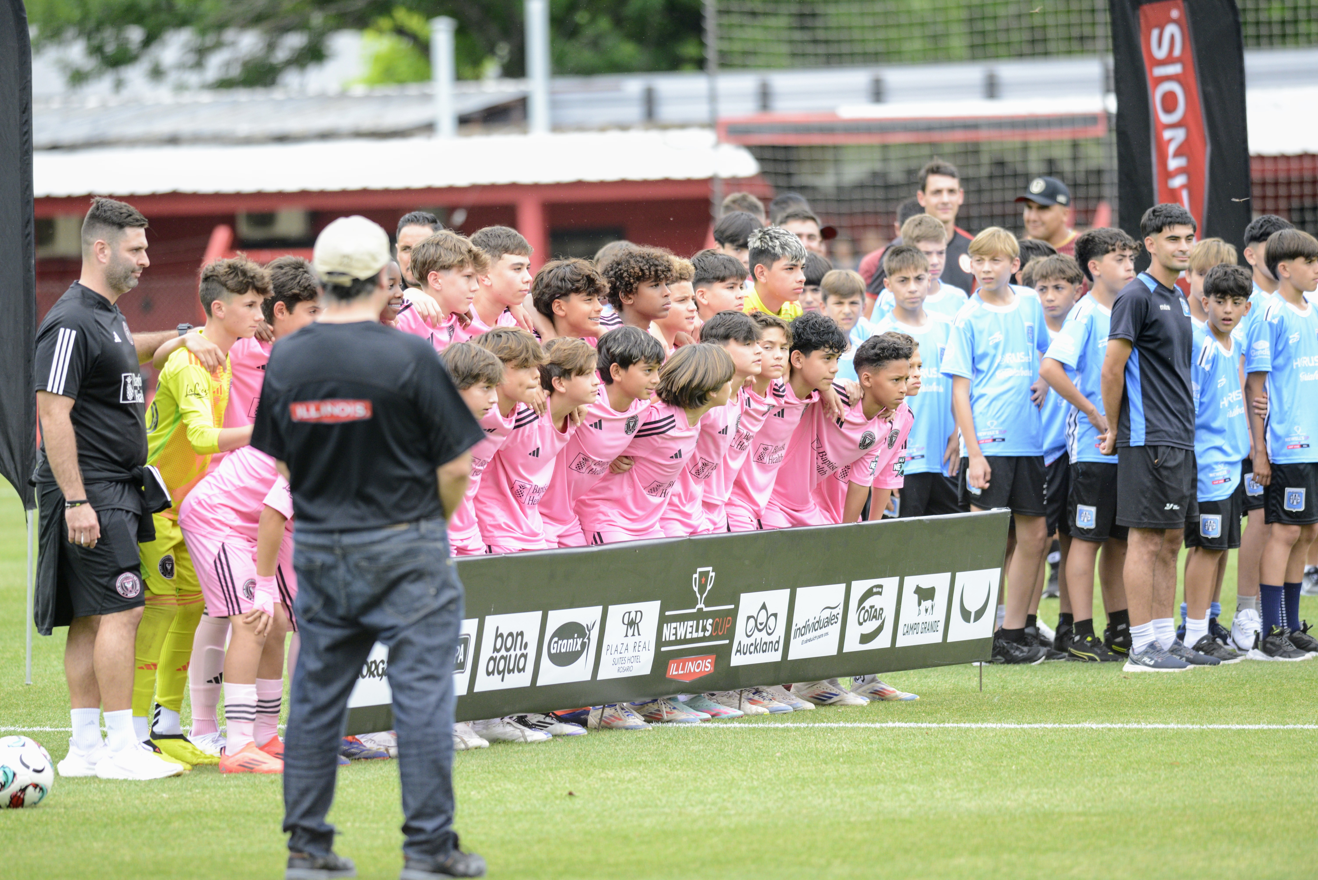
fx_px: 10987
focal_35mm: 300
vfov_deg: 4.6
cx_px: 659
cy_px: 440
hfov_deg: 6.9
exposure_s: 1/1250
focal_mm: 300
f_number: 4.5
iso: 1250
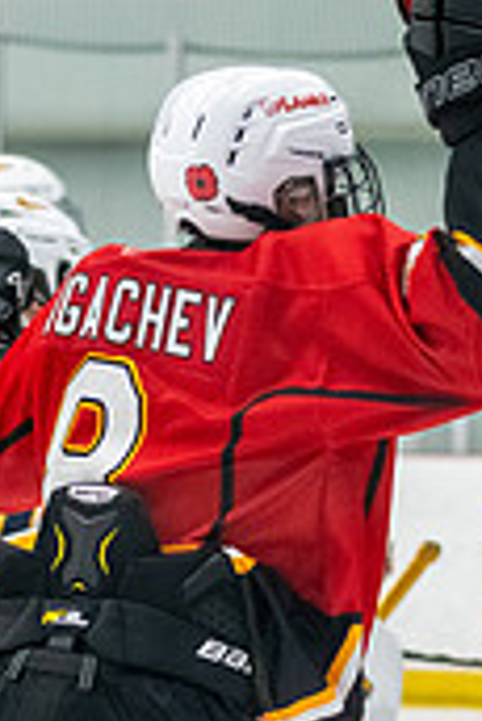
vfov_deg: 7.3
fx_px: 5592
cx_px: 160
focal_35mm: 279
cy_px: 932
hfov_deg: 4.9
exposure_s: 1/800
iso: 3200
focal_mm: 70
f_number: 2.8
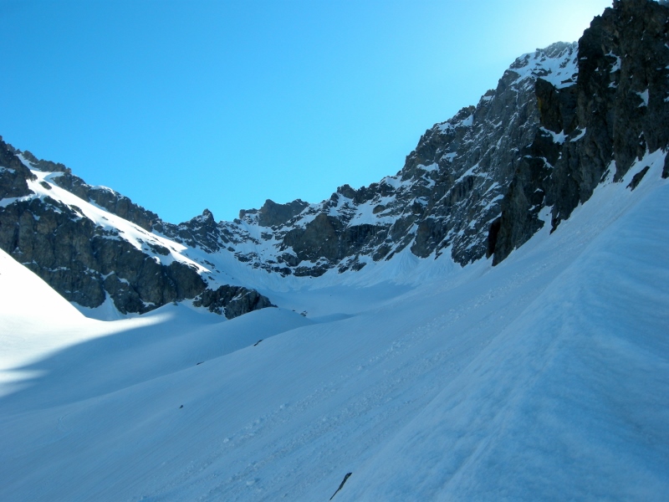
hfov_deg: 52.6
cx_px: 334
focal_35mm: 35
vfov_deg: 40.7
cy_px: 251
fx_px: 676
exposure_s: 1/276
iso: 64
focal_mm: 7.5
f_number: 5.4
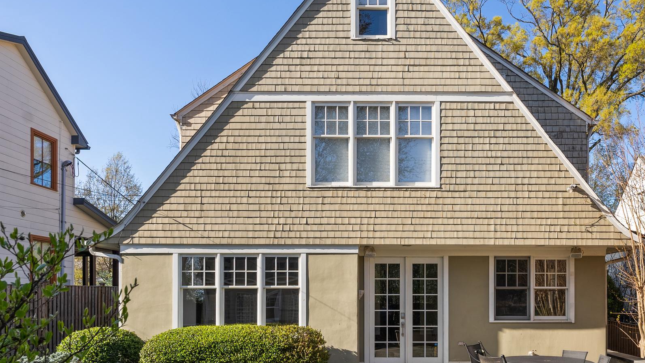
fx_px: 473
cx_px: 396
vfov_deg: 41.9
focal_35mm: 28
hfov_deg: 67.7
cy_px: 196
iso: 200
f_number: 8
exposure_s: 1/200
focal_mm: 20.5
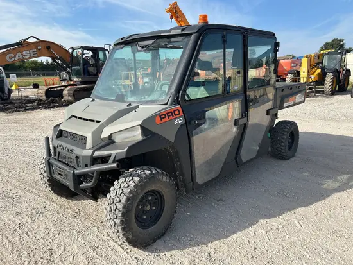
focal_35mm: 26
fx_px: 265
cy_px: 132
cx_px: 176
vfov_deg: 53.1
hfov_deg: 67.3
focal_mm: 5.7
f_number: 1.5
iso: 50
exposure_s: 1/3077
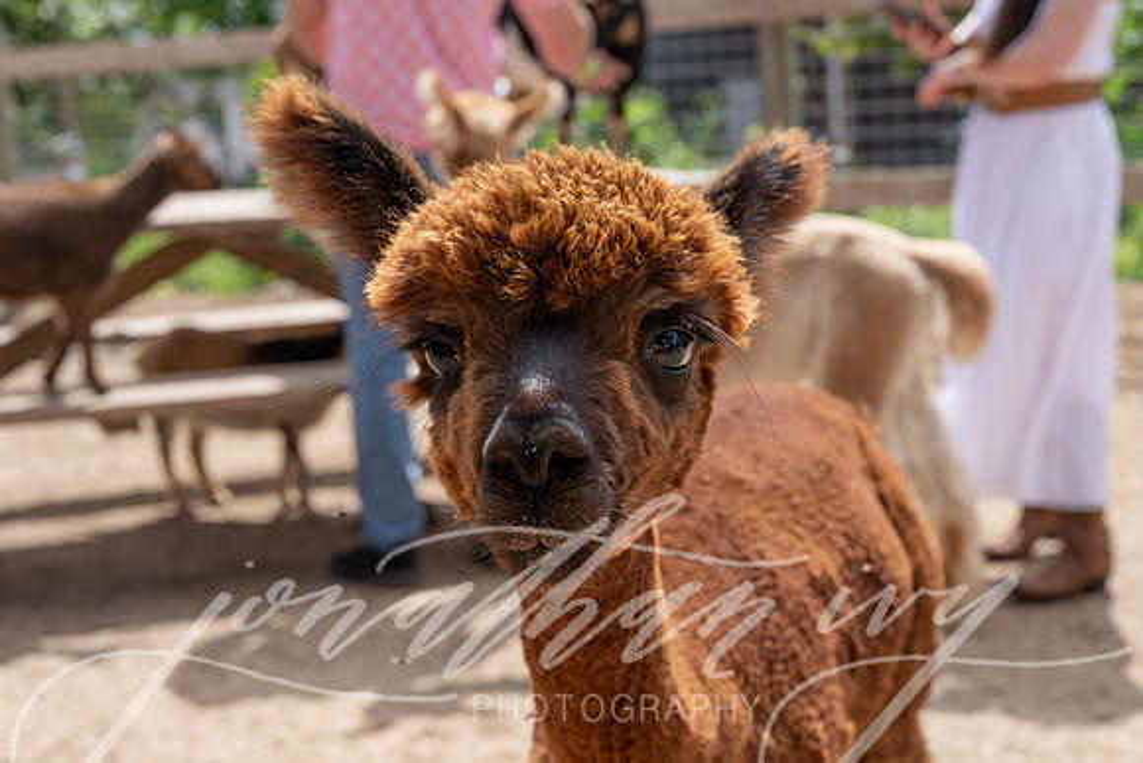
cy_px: 400
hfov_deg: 31.4
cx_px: 648
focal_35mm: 64
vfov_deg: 21.2
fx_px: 2033
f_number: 7.1
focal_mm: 48
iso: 200
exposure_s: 1/640
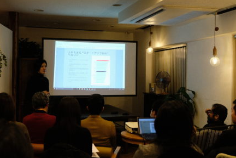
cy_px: 67
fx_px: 315
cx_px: 102
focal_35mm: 48
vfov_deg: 28.0
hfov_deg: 41.0
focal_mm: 25.4
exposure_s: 1/60
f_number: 3.2
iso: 640
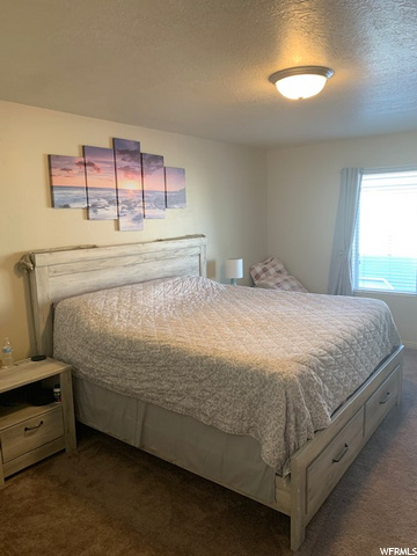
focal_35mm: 26
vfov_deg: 67.3
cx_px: 208
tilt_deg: -10.7
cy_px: 278
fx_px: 418
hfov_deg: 53.1
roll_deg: +1.4
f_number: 1.8
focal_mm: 4.25
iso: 80
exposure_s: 1/60
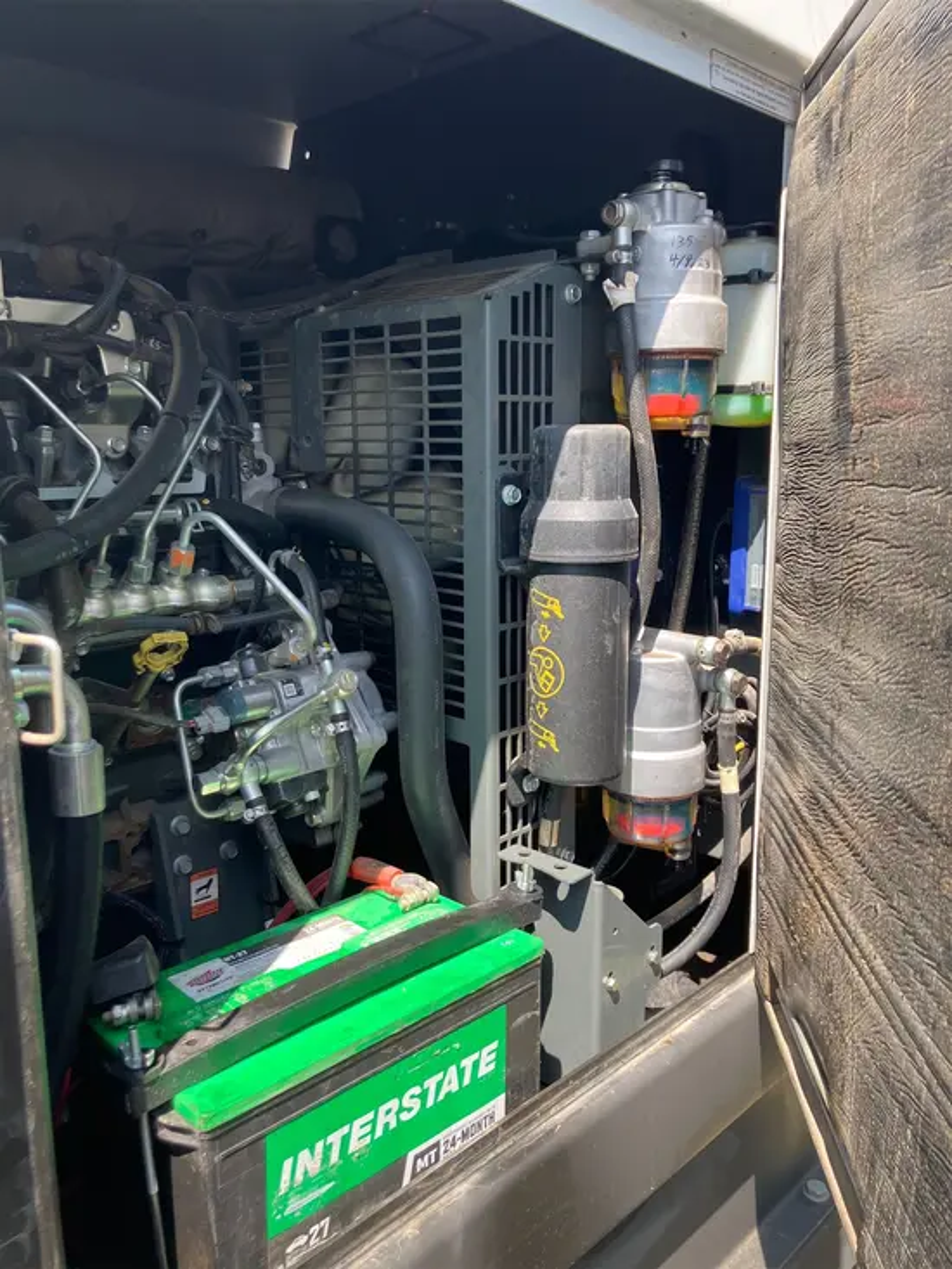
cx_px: 476
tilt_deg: -9.6
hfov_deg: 49.8
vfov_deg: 63.4
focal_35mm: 28
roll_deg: +0.1
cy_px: 634
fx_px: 1026
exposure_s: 1/267
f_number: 1.8
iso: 25
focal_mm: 3.99
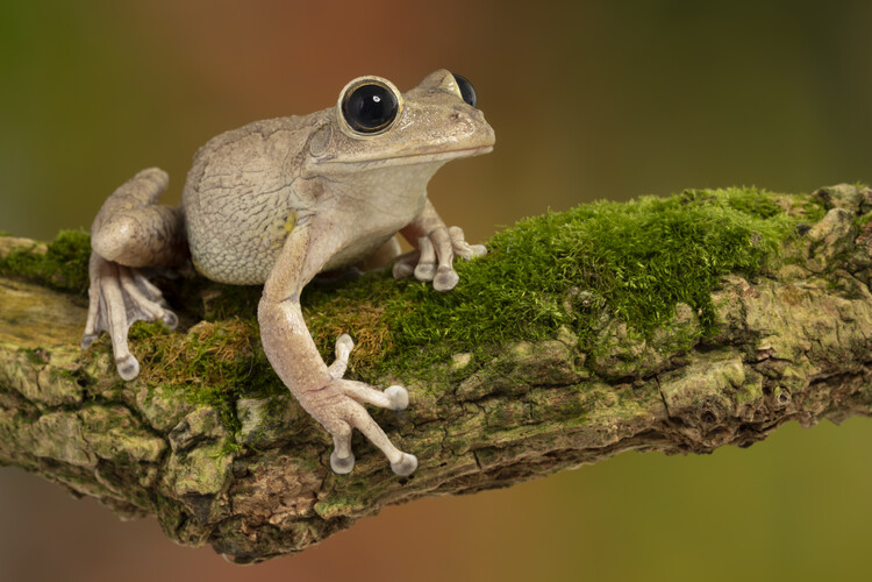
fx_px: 2180
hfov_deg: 22.6
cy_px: 291
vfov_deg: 15.2
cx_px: 436
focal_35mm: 90
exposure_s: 1/160
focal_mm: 90
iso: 64
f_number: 18
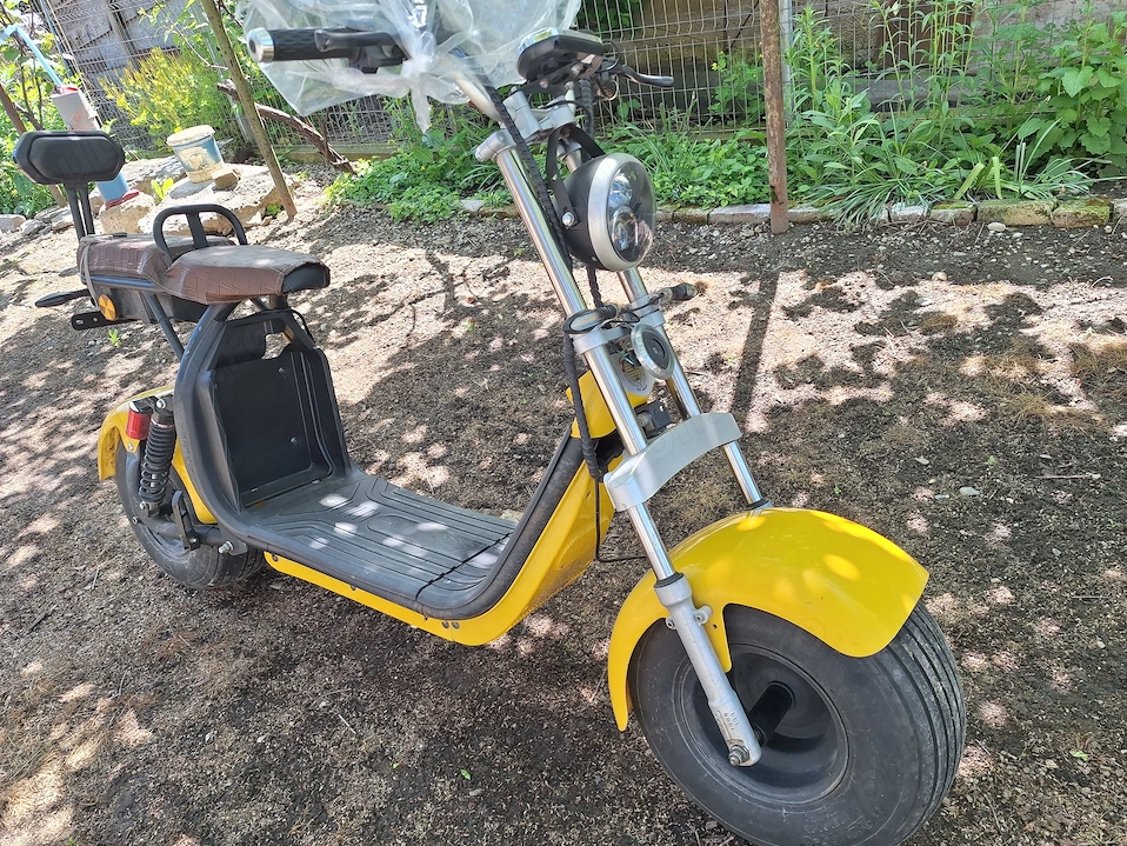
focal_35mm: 24
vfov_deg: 56.8
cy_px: 433
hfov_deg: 71.6
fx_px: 782
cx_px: 561
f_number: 1.8
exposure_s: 1/386
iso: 40
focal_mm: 5.54
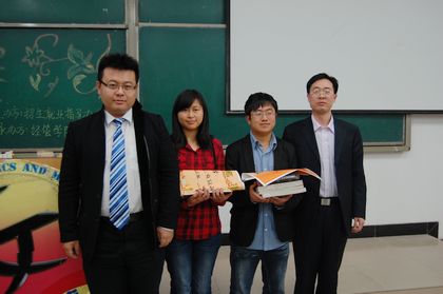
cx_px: 222
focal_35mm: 39
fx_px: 479
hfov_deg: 49.6
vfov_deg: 34.1
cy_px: 147
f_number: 4
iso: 400
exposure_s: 1/25
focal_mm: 26
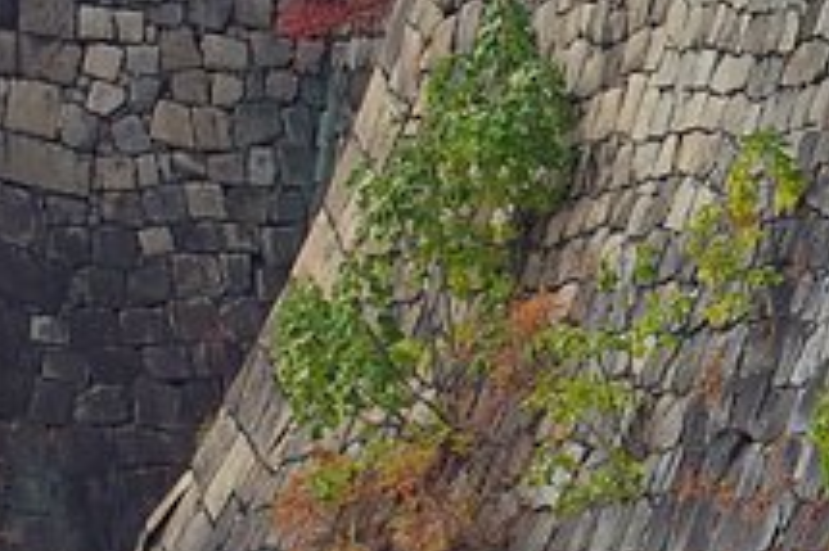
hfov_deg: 4.1
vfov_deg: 2.7
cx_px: 1091
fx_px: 11528
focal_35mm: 501
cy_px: 13
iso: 100
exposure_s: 1/125
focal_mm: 70
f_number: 8
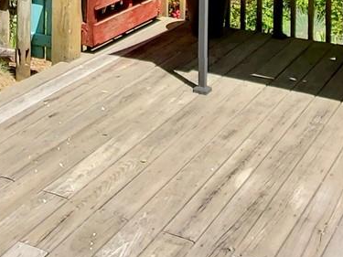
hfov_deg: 27.3
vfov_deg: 17.6
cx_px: 118
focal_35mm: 71
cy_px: -177
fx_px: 703
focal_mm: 1.8
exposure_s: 1/803
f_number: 2.2
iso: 50
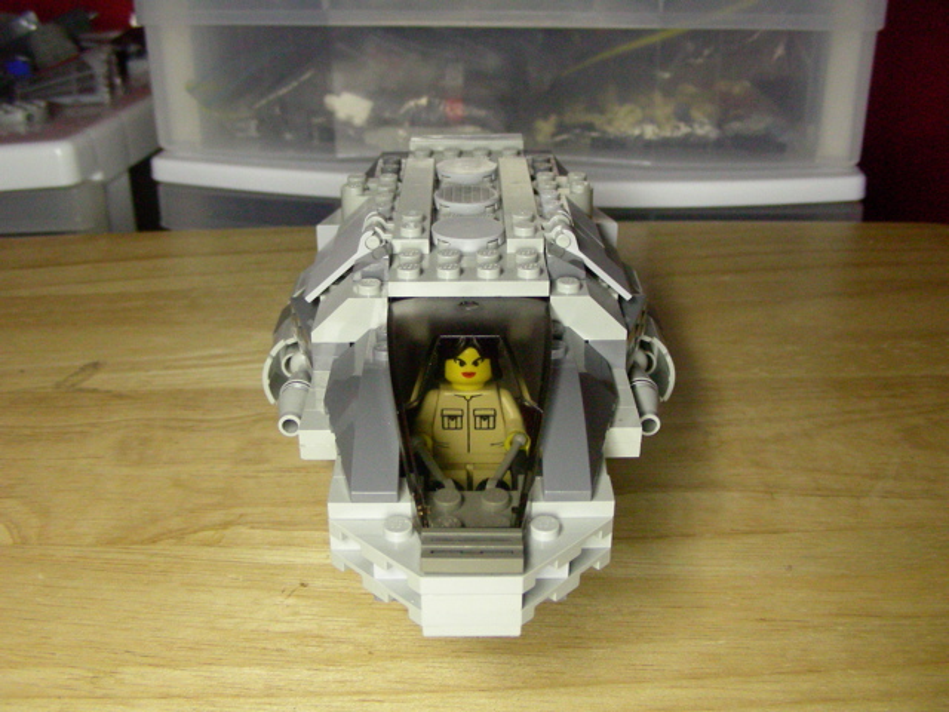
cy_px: 356
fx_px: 1042
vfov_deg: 37.7
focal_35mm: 38
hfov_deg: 49.0
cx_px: 474
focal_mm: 6.3
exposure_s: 1/61.2
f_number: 3.5
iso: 400
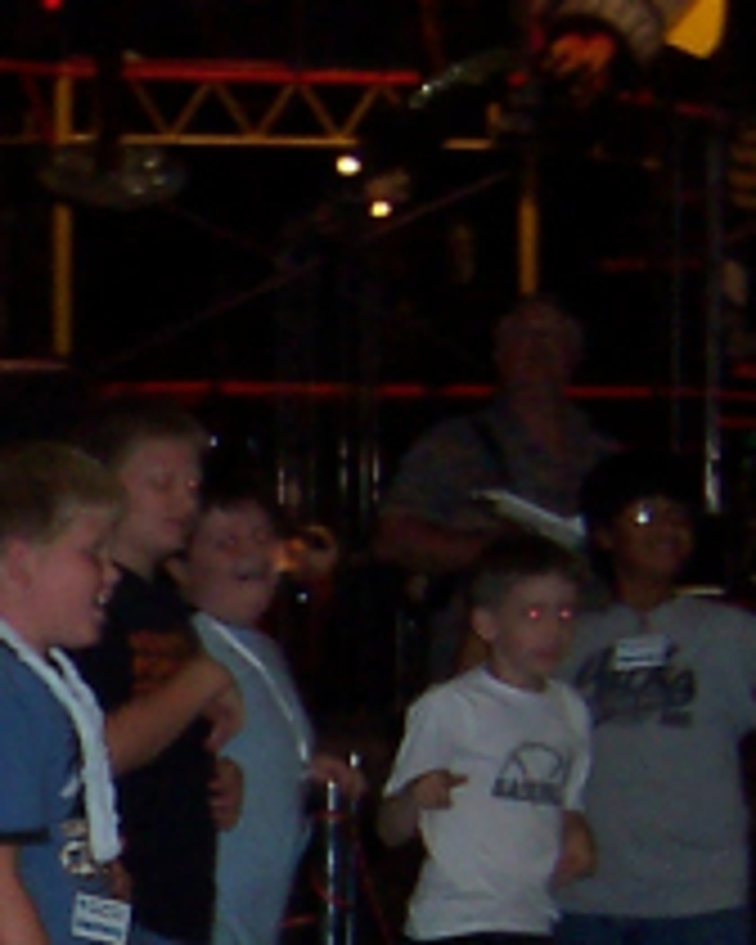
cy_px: 914
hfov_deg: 8.8
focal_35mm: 171
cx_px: -459
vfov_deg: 11.2
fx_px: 4783
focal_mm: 5.6
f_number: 2.8
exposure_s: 1/60
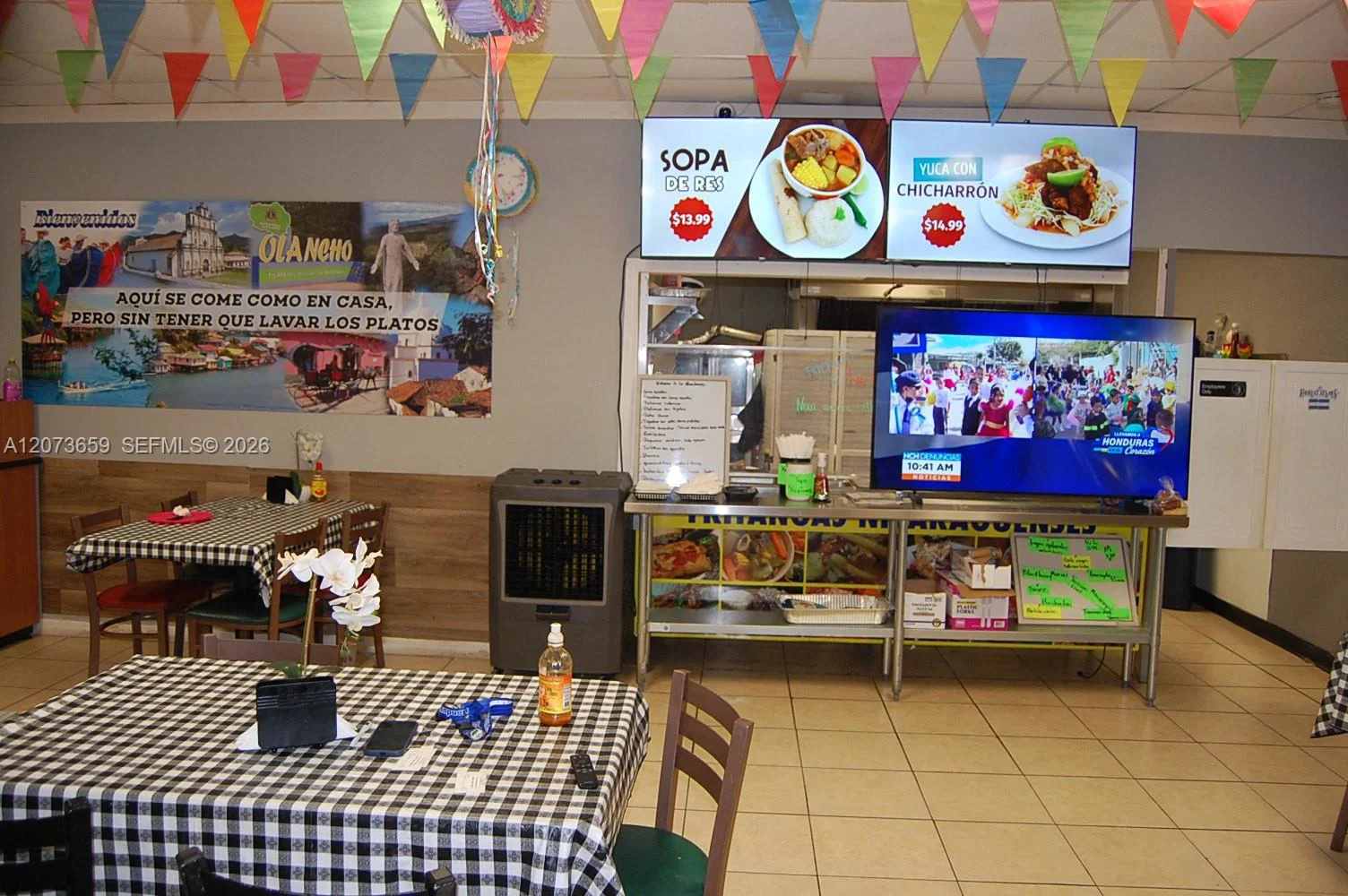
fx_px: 1010
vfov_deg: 47.8
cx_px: 674
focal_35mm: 27
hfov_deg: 67.4
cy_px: 448
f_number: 3.5
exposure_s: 1/60
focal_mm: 18
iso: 400
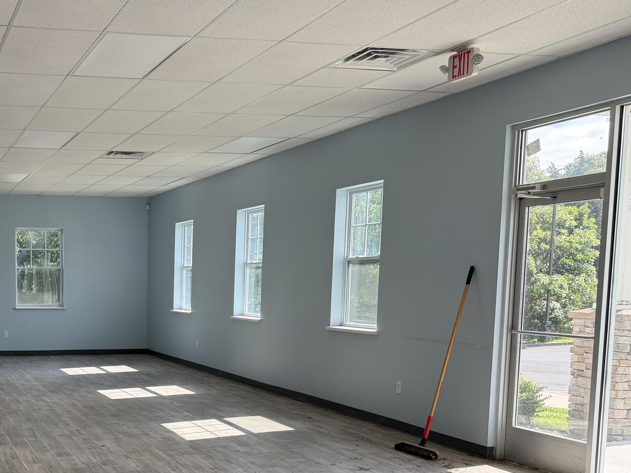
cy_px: 375
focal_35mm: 46
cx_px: 65
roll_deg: +1.2
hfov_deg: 38.4
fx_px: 839
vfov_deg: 30.8
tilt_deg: -6.4
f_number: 1.78
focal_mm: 6.76
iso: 100
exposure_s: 1/632
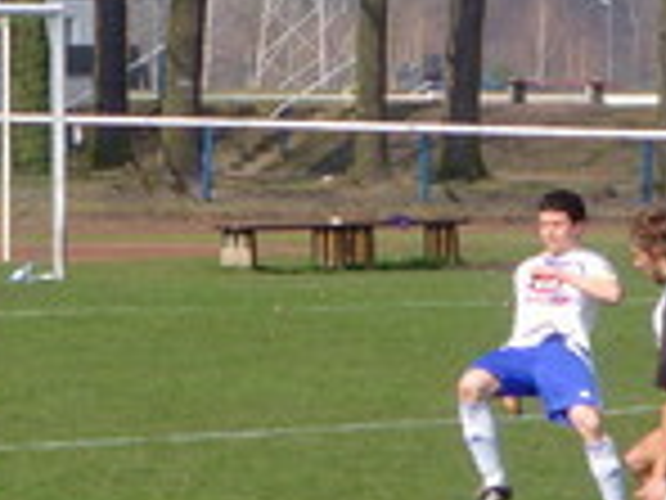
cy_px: 142
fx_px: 7619
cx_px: 482
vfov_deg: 3.8
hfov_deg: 5.0
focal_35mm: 396
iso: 80
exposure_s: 1/350
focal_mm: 19.8
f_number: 4.5
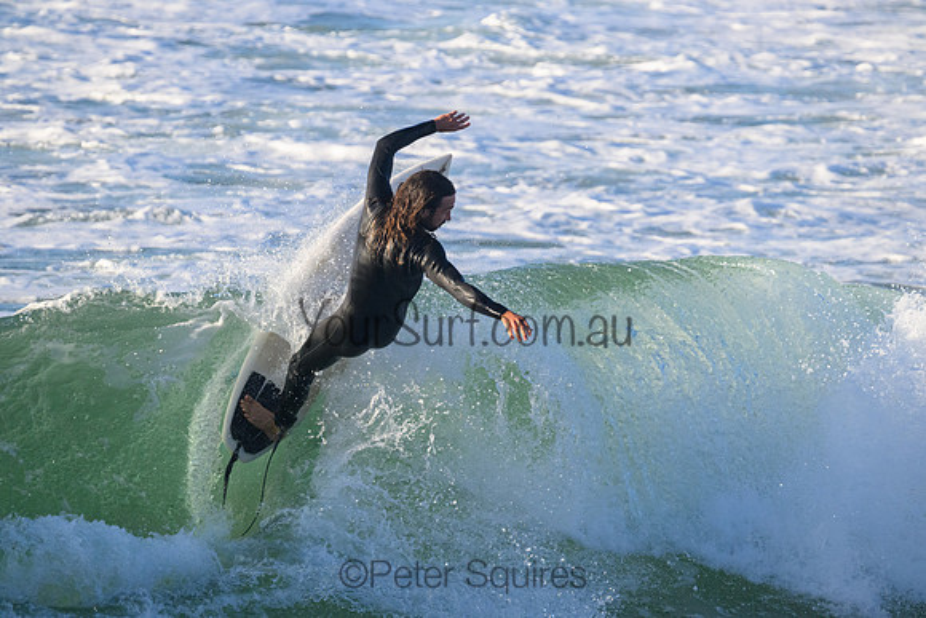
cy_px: 309
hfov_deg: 3.3
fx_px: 15951
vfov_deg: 2.2
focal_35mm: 620
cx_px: 463
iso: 2800
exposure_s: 1/2000
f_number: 11
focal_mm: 620
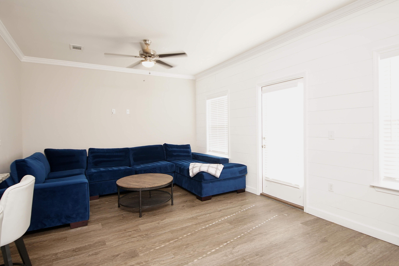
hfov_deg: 90.0
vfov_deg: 67.4
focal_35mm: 18
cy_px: 133
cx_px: 200
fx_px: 200
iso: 500
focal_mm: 12
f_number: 4.5
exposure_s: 1/60
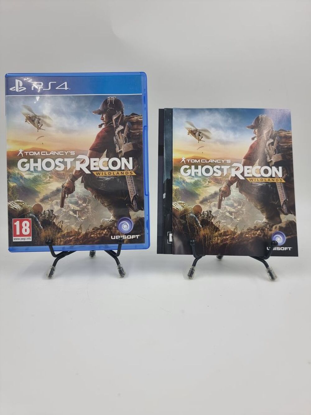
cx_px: 156
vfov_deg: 71.6
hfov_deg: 56.8
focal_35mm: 24
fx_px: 287
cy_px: 208
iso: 50
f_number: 1.8
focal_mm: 6.7
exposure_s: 1/120
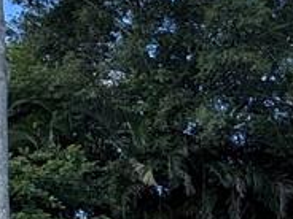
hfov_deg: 18.5
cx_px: 553
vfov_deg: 18.2
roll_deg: +3.1
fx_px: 660
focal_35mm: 78
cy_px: 236
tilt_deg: +5.6
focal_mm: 2.22
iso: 50
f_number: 2.2
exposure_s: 1/879
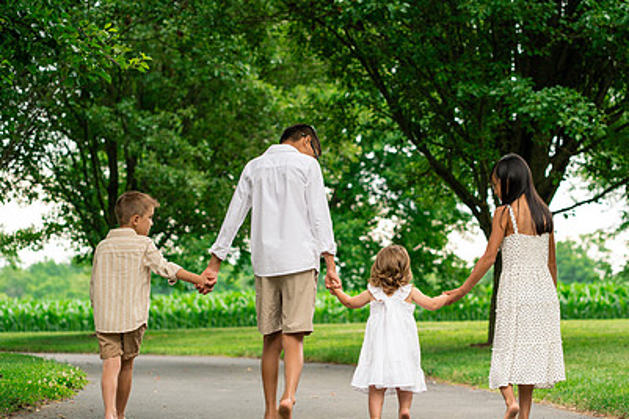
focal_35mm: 123
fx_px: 2148
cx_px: 417
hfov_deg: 16.6
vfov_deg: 11.1
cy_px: 244
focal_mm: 85
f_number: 3.5
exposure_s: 1/500
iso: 500
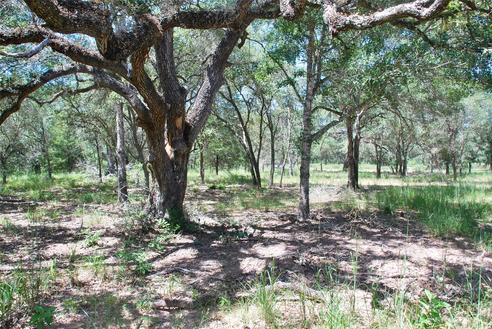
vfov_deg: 48.0
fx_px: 369
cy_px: 164
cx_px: 246
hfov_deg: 67.3
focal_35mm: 27
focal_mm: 18
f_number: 5.6
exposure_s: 1/125
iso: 125
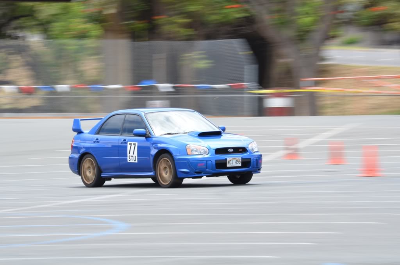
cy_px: 132
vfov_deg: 5.4
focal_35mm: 255
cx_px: 200
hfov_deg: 8.1
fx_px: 2827
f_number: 18
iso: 200
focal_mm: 170
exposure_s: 1/30
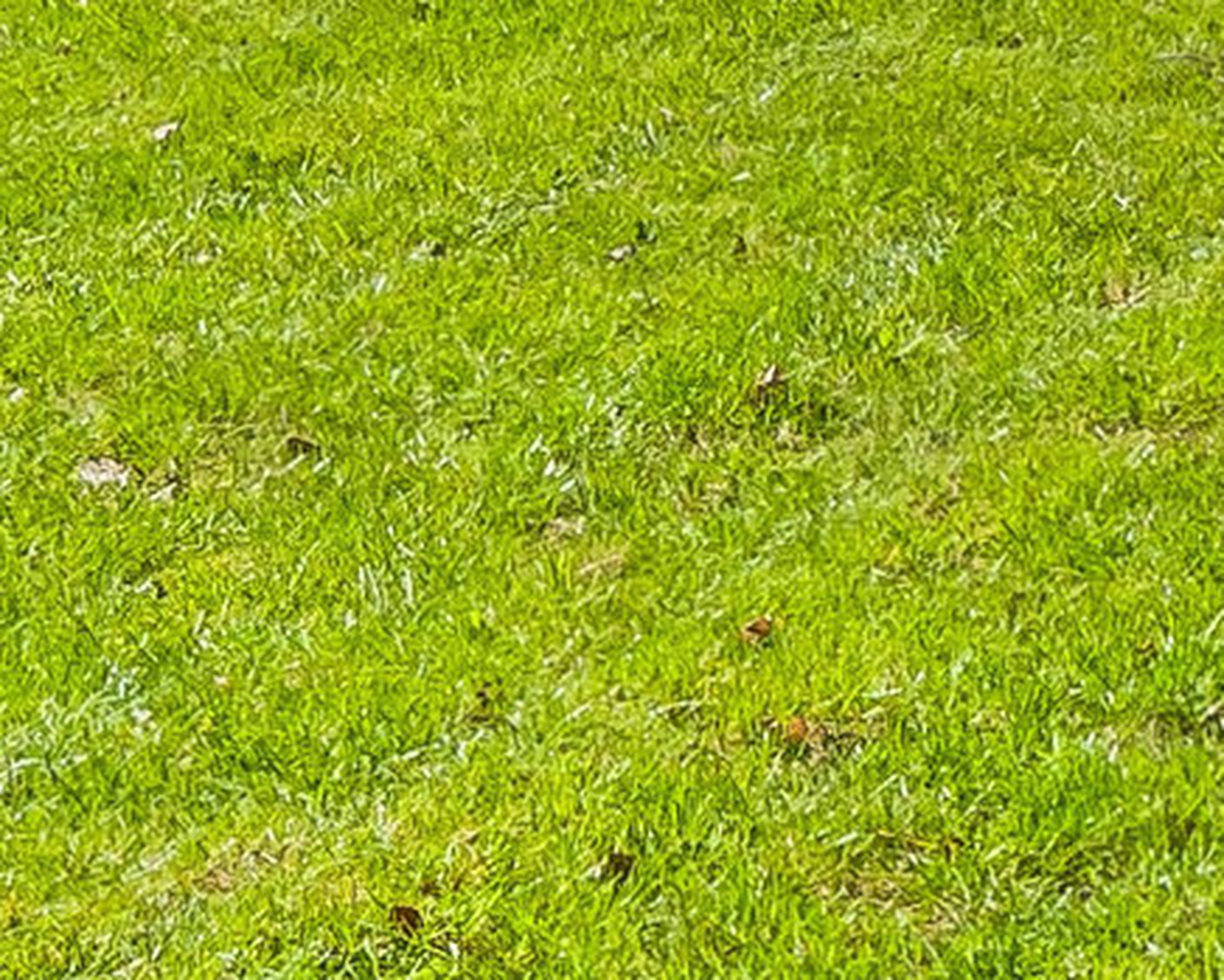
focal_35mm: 145
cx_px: 1929
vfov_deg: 9.9
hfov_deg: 12.5
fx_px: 5262
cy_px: -952
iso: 200
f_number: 10
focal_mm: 15
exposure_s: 1/320
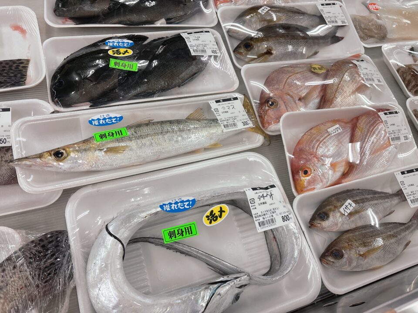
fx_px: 314
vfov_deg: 53.1
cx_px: 209
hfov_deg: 67.3
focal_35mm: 26
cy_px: 156
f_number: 1.6
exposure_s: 1/120
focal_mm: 5.96
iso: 100
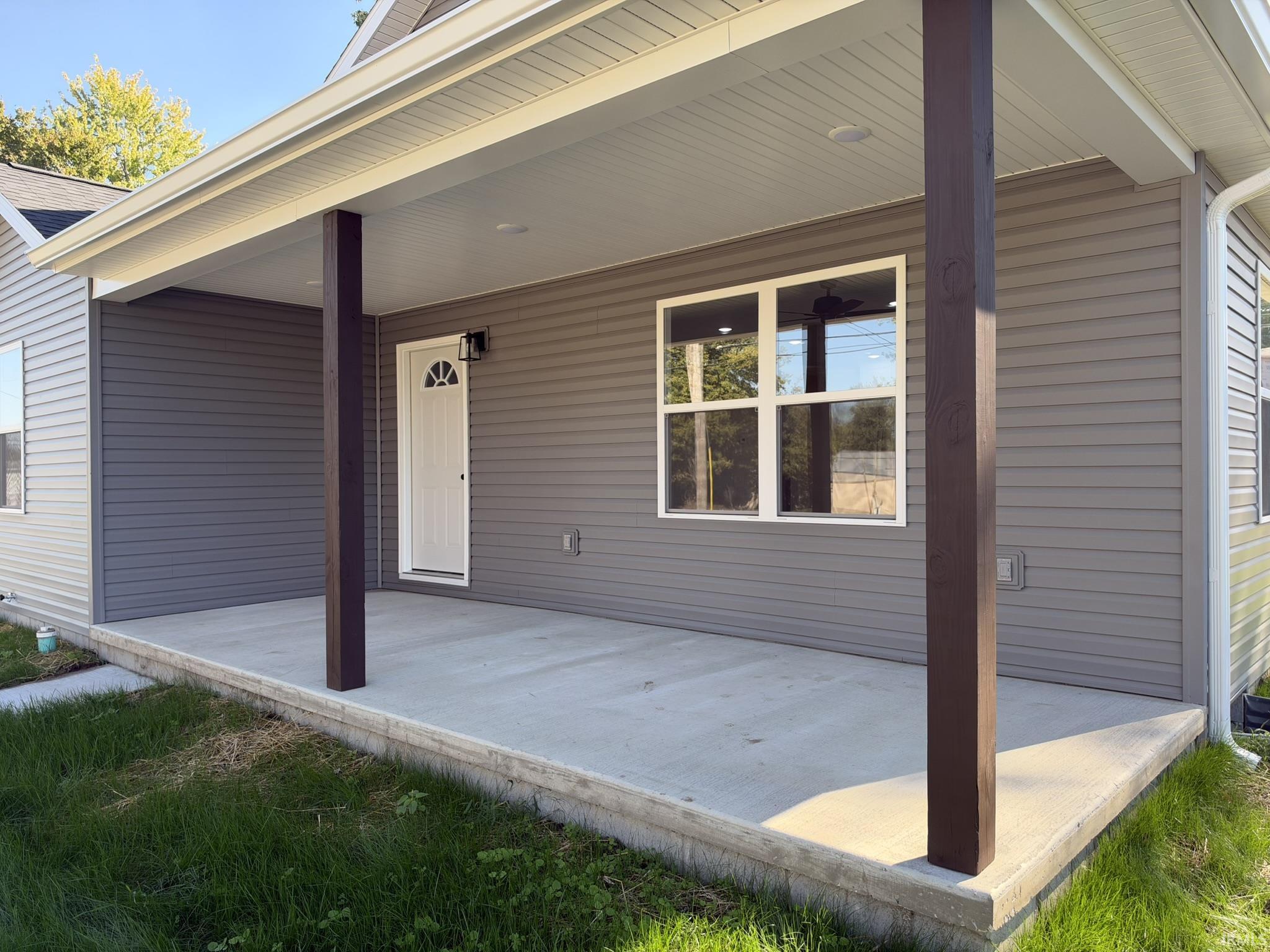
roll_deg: +0.7
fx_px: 881
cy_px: 476
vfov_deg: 56.8
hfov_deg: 71.6
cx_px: 635
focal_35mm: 24
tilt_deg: +0.0
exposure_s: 1/733
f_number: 1.8
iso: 100
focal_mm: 6.93
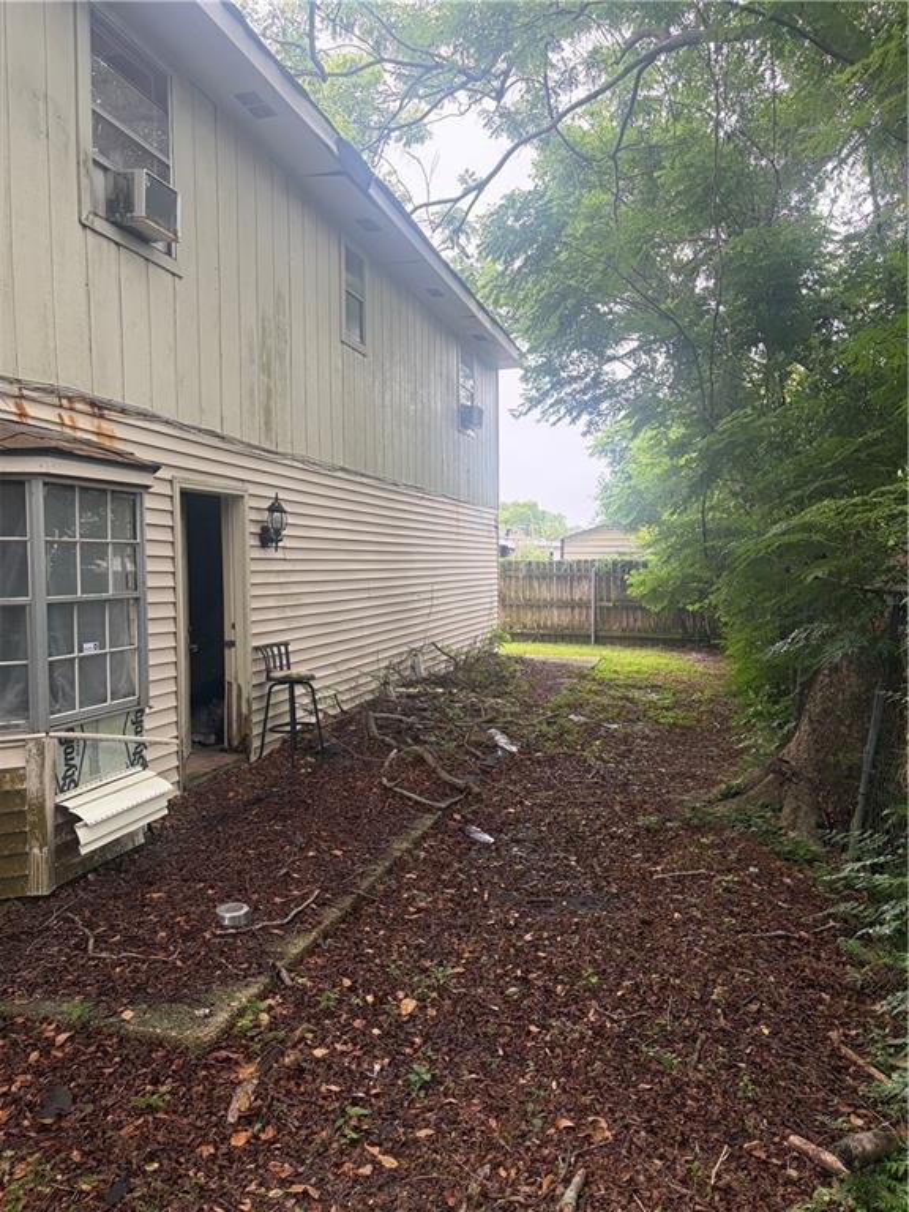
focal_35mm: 26
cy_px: 606
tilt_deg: -3.0
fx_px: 910
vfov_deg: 67.3
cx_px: 454
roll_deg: +0.0
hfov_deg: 53.1
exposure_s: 1/232
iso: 125
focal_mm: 5.96
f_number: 1.6
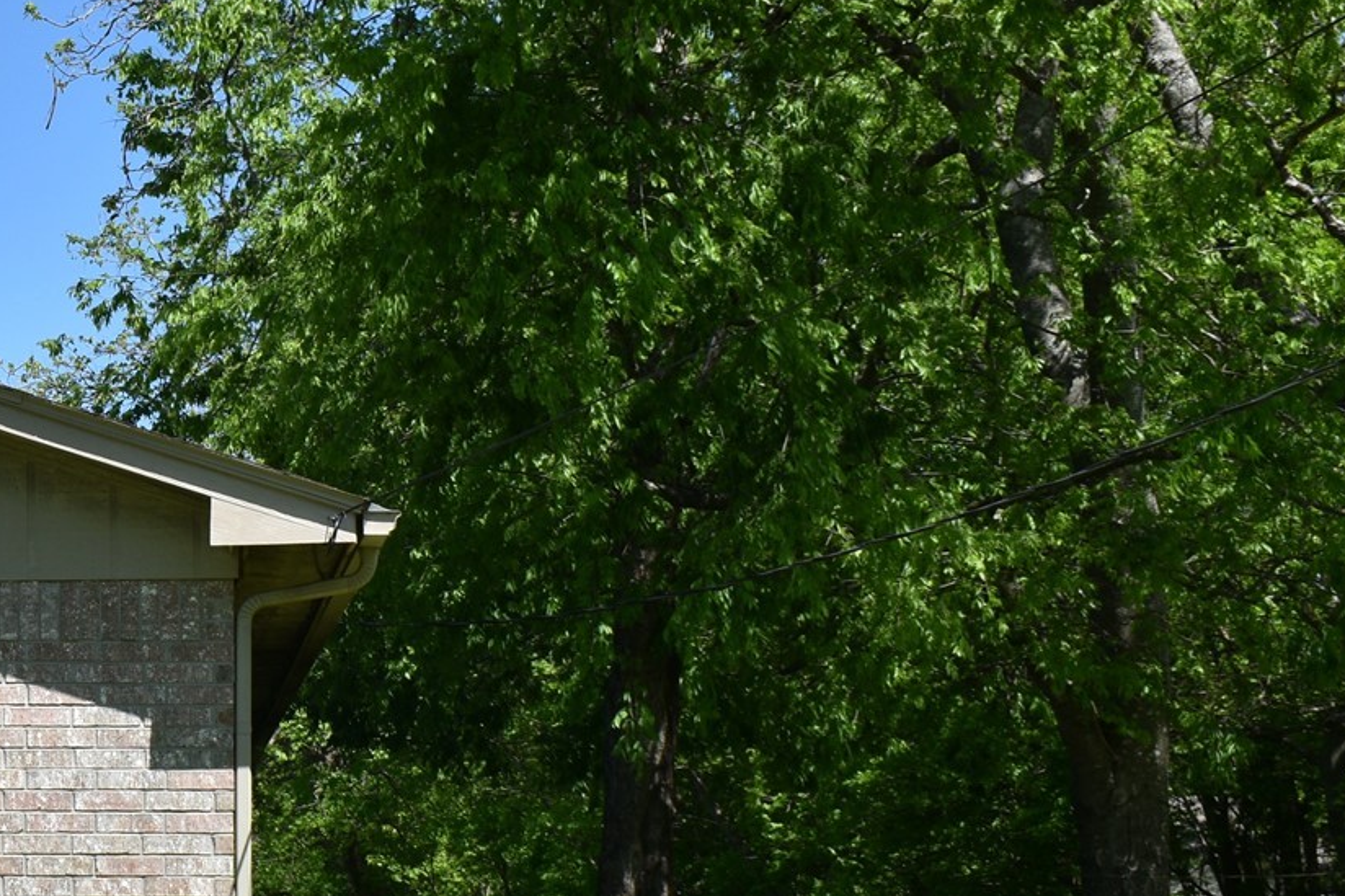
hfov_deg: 22.3
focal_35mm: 85
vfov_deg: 16.0
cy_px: 487
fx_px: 3184
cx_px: -184
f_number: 10
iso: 100
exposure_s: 1/200
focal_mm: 23
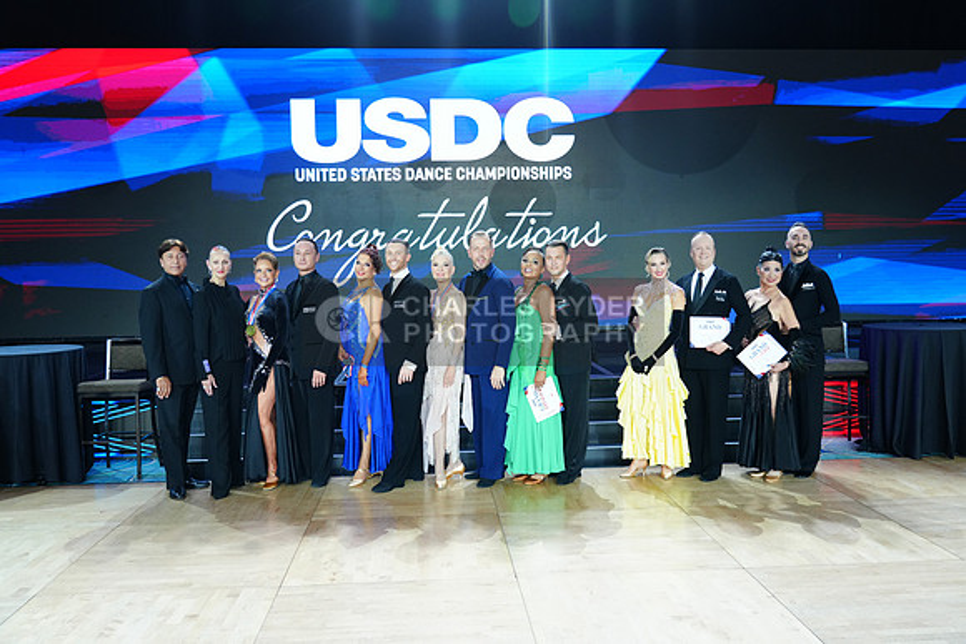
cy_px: 322
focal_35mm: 32
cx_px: 483
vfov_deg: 41.1
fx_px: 859
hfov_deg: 58.7
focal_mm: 32
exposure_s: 1/500
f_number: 4
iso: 1600
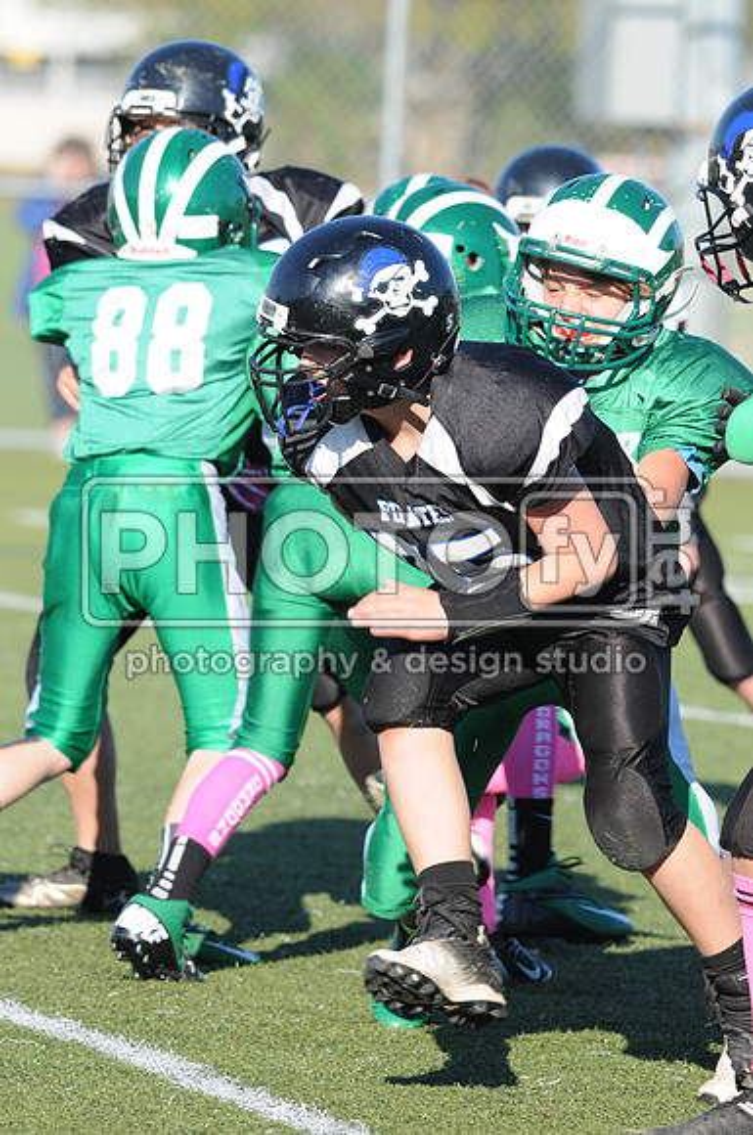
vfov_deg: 4.6
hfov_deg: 3.0
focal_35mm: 450
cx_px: 376
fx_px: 14160
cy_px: 568
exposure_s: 1/500
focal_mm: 300
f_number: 6.3
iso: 200
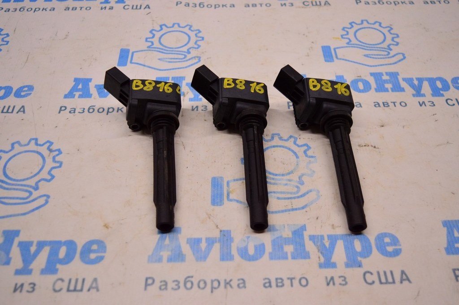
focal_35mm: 38
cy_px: 152
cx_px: 230
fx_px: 478
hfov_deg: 51.3
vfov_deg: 35.4
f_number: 4
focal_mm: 25
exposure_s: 1/400
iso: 1600
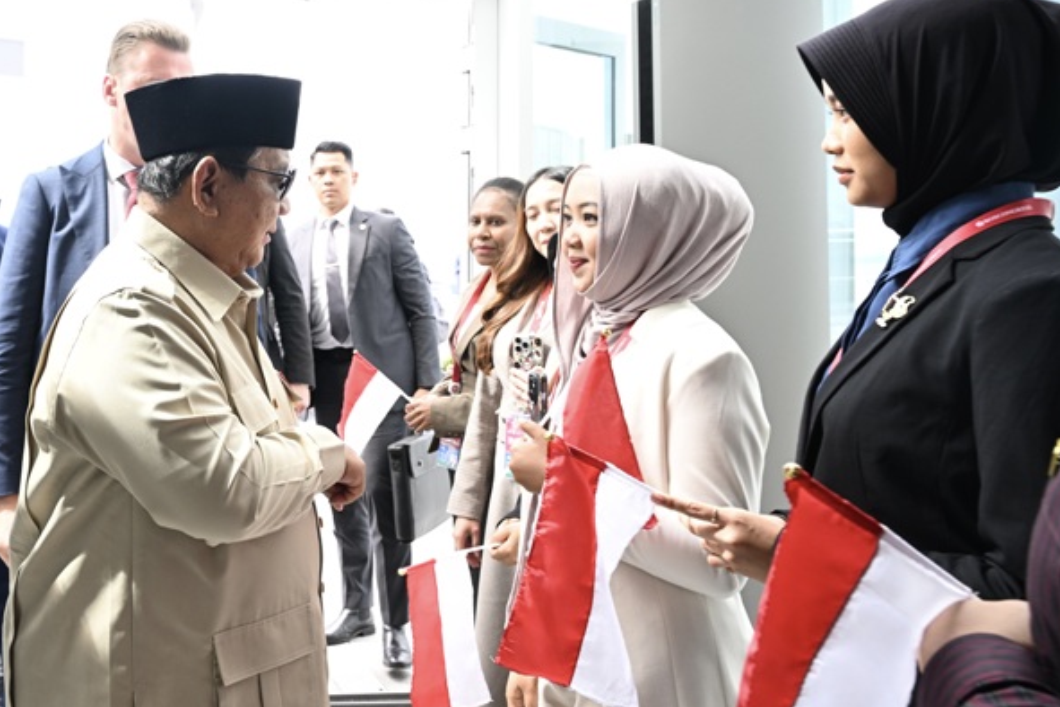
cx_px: 506
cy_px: 329
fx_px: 765
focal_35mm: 26
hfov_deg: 69.4
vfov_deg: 49.5
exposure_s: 1/100
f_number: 6.3
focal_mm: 24
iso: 500
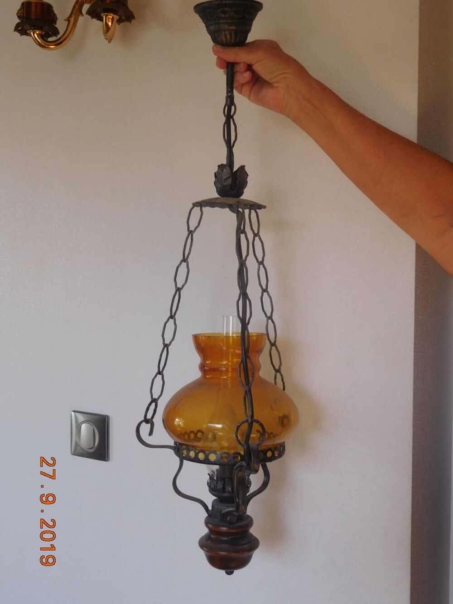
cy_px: 302
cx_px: 226
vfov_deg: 42.1
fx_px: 785
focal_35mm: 45
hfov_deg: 32.2
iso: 125
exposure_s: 1/40
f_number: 4
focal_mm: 8
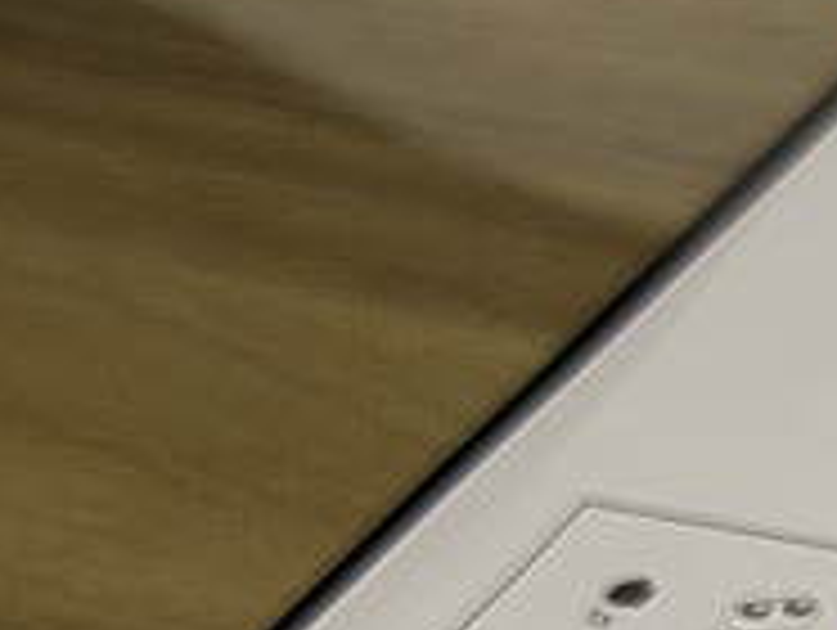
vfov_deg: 7.3
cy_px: 1033
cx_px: 1710
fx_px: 4866
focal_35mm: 201
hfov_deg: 9.2
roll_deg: +4.9
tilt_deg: -39.7
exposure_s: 1/60
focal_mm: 6.76
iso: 200
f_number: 1.78
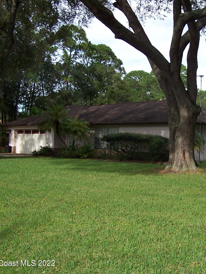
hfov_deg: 28.1
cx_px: 157
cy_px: 138
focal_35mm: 51
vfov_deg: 37.5
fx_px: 405
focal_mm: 6.3
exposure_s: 1/500
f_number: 2.8
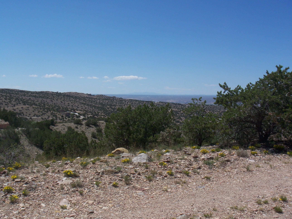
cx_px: 146
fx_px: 413
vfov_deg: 29.7
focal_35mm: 49
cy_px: 110
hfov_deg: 38.9
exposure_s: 1/320
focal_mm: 8
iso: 64
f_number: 7.1
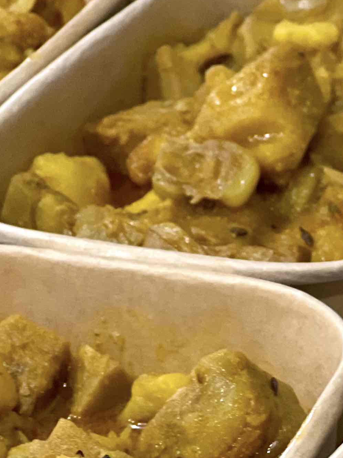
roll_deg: +0.6
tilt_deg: -28.7
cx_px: 444
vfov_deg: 8.4
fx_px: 3092
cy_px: 421
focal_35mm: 234
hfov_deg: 6.3
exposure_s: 1/33
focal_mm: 9
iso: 400
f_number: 2.8
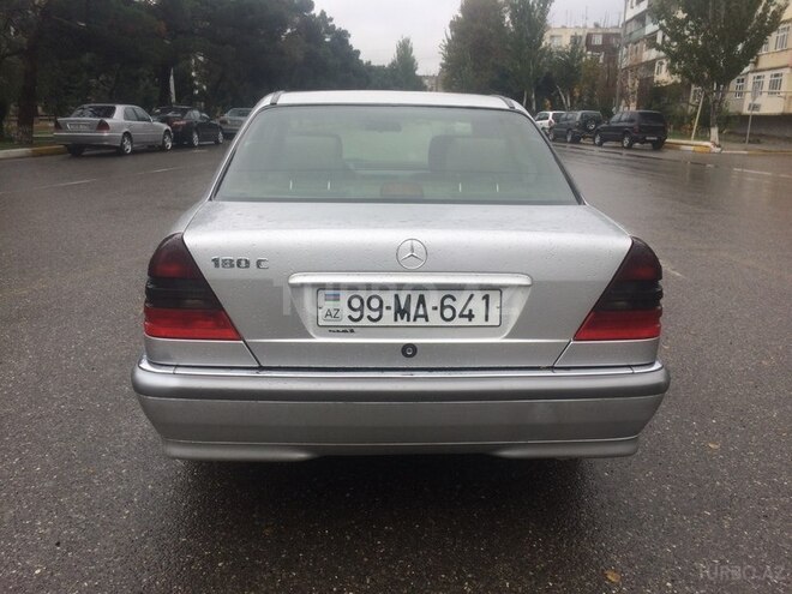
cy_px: 297
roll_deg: +0.8
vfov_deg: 48.2
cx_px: 396
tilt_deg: -15.8
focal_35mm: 29
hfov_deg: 61.7
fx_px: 664
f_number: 2.2
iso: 32
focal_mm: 4.15
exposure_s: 1/342
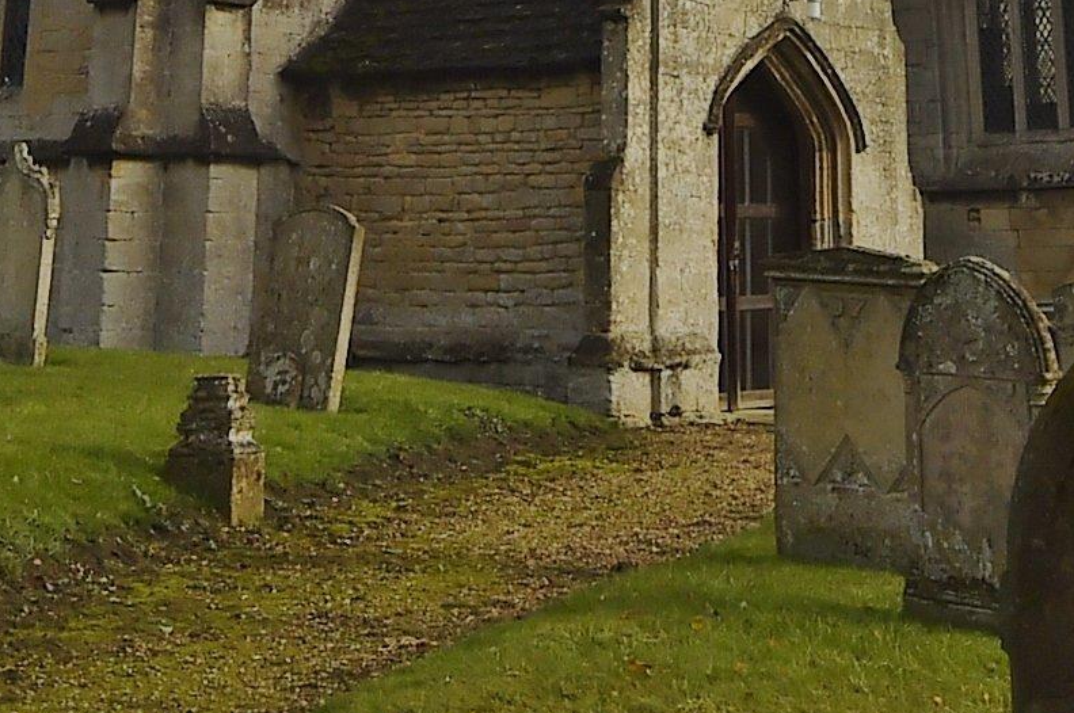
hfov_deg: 24.2
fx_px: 2503
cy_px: -900
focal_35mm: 84
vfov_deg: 13.0
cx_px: 610
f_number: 9
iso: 400
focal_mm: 18
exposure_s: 1/320
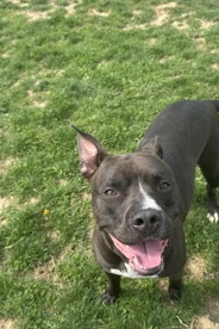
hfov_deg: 35.0
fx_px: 347
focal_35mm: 38
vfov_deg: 50.6
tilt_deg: -46.7
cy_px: 181
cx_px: 128
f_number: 1.78
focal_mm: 6.76
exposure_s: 1/1238
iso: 80
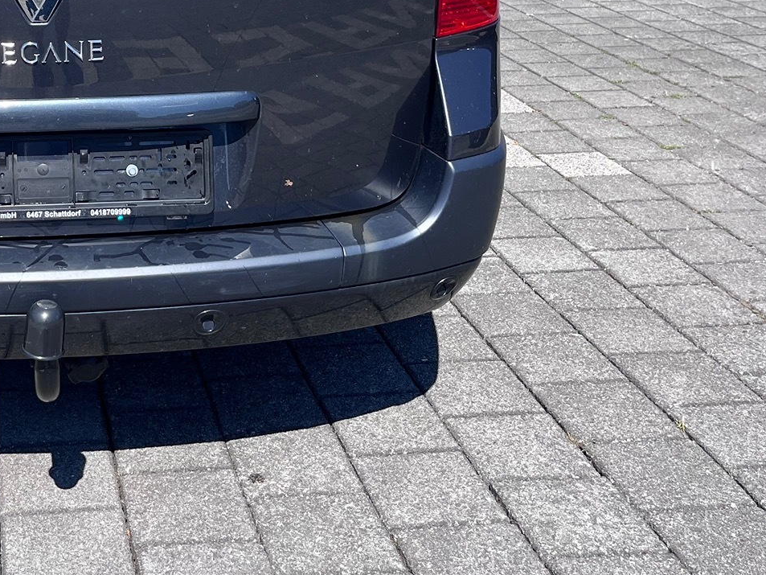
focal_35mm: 55
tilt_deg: -16.9
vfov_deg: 25.6
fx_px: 1217
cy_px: 43
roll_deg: -1.0
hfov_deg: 32.9
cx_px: 55
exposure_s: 1/2137
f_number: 1.6
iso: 50
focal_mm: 5.1
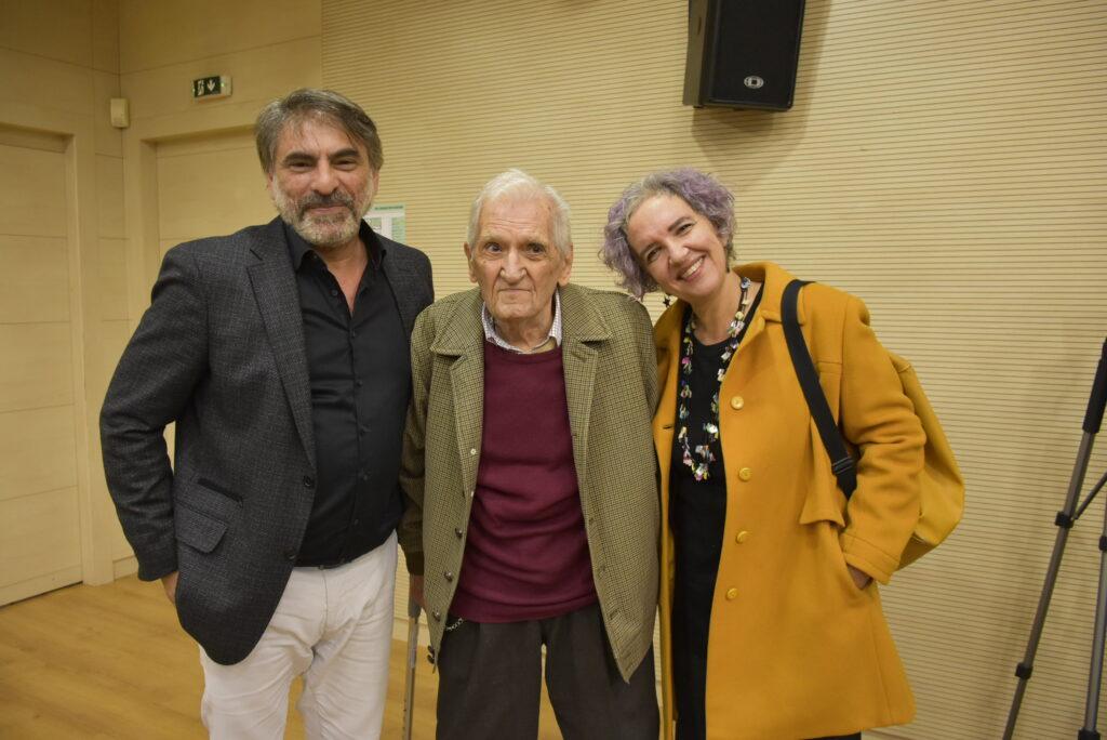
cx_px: 554
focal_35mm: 27
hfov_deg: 67.4
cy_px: 370
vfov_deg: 48.0
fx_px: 831
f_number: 4
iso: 1600
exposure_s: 1/60
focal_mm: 18
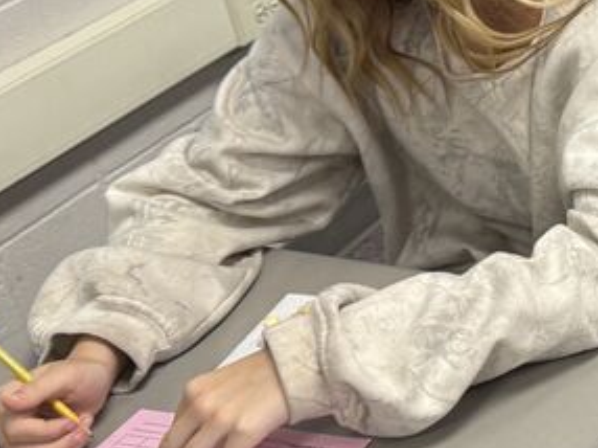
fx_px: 1484
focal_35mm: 86
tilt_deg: -26.2
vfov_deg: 17.1
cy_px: 132
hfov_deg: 19.9
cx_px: 880
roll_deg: +5.4
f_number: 1.78
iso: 125
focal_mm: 6.76
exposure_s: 1/60
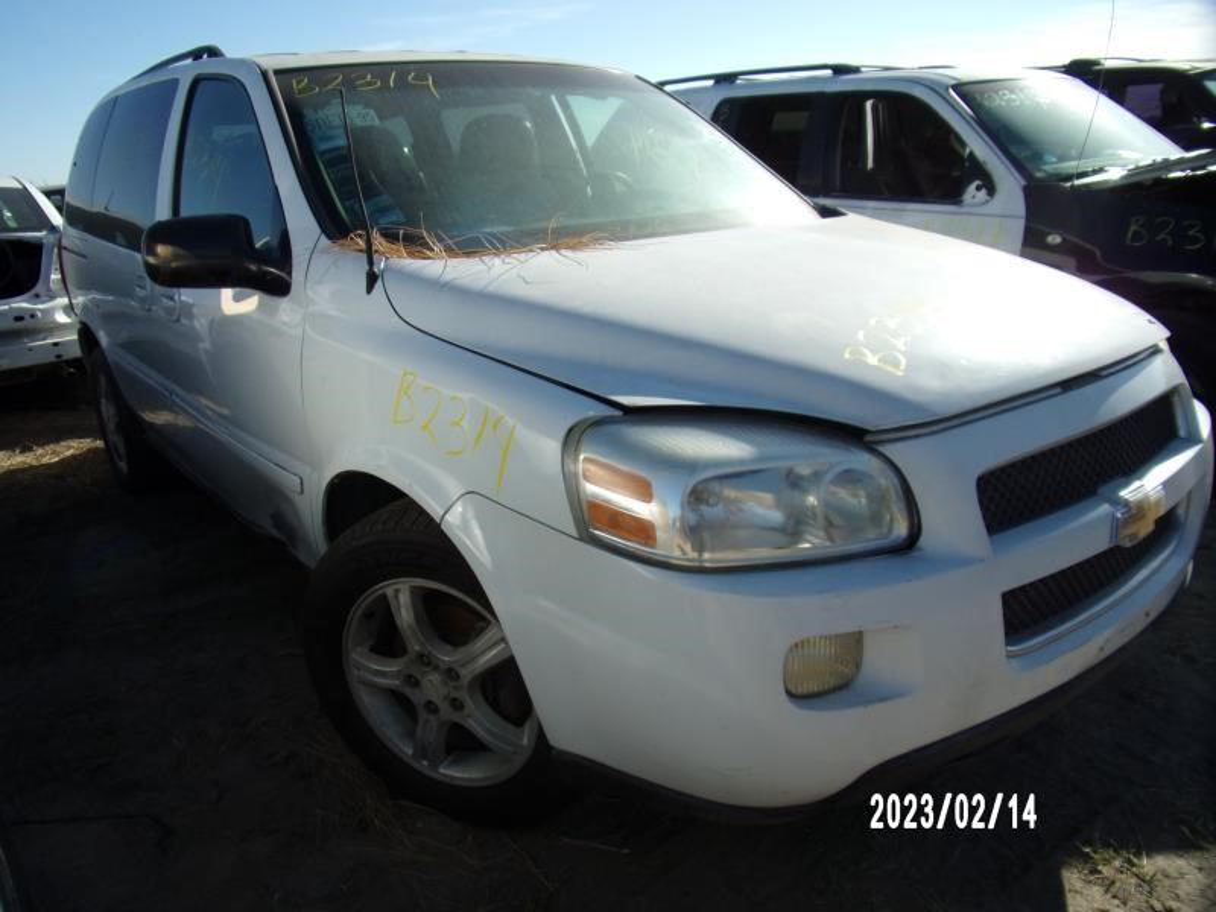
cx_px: 608
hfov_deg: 71.6
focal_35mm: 24
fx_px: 843
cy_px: 456
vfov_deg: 56.8
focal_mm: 4.3
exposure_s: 1/950
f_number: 3.3
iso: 80
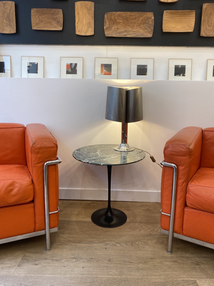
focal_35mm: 26
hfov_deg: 53.1
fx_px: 214
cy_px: 143
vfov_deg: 67.3
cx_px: 107
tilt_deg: -11.5
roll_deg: -2.1
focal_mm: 4.25
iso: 100
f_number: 1.8
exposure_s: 1/100
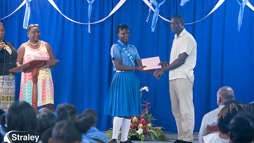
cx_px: 127
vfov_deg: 7.0
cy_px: 65
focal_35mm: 174
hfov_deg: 12.4
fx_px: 1172
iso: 20000
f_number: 6.3
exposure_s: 1/200
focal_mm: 165
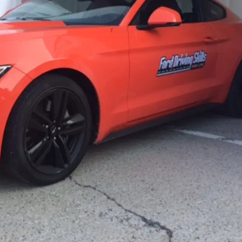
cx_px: 55
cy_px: 87
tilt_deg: -10.7
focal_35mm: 53
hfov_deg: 31.5
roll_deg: -1.1
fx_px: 419
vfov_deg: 32.0
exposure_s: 1/224
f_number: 2.2
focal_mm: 4.15
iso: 32
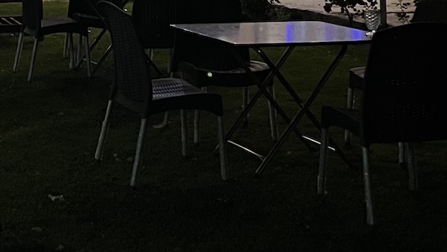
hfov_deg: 23.4
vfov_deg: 12.5
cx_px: 24
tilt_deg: +5.8
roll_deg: +0.0
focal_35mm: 88
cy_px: -204
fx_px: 1043
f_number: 1.5
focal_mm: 5.7
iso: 640
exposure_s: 1/25
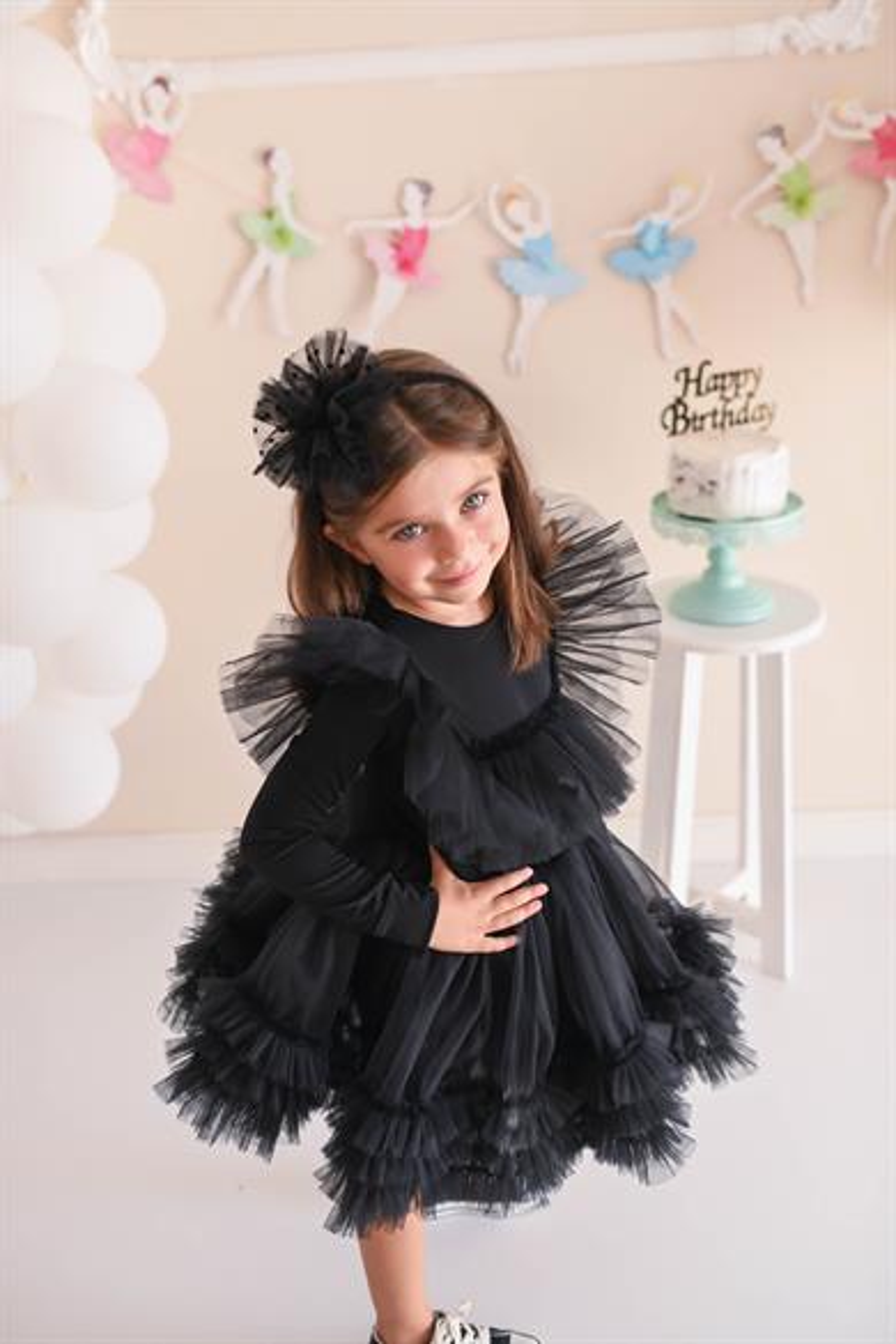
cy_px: 672
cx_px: 448
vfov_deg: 54.4
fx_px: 1307
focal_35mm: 35
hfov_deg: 37.9
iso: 250
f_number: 2.5
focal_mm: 35
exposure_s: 1/250
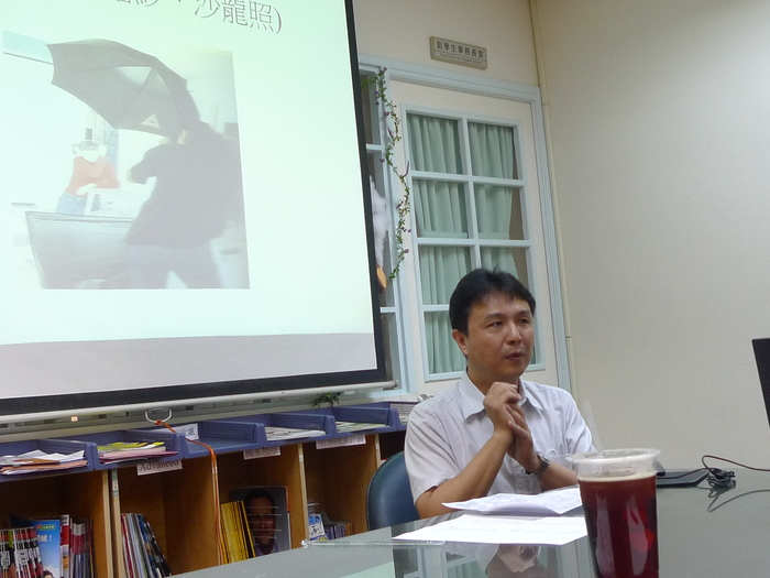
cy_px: 289
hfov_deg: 40.4
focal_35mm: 47
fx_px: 1045
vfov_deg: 30.9
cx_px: 385
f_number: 2.2
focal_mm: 5.4
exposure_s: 1/60
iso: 200
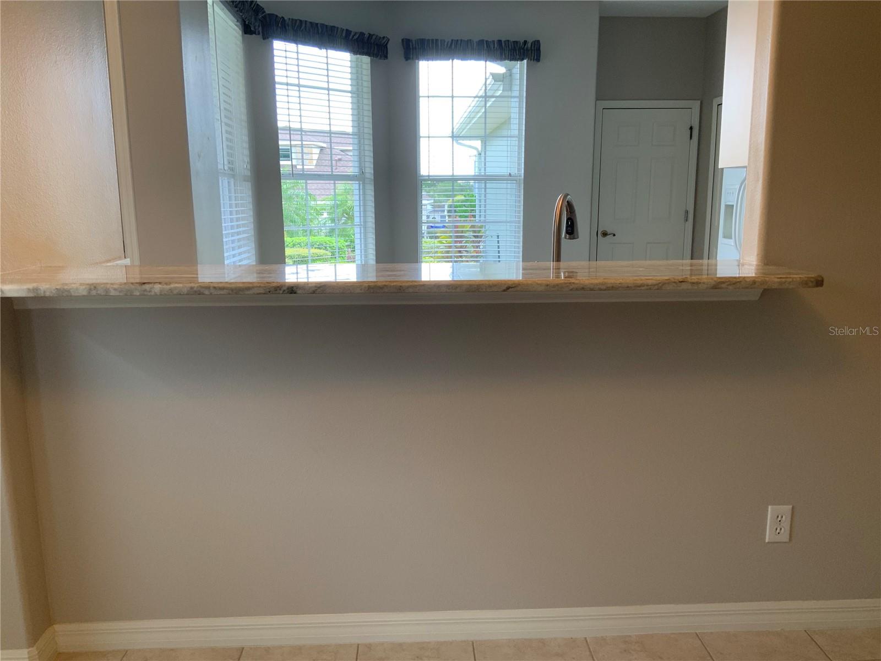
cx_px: 440
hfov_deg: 61.7
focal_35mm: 29
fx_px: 738
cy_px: 330
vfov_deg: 48.2
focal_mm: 3
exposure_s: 1/60
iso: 40
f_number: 1.8
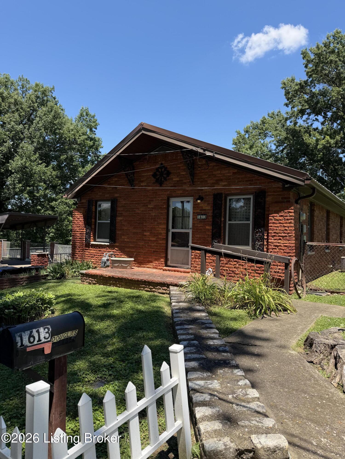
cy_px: 230
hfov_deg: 56.8
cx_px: 172
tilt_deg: -1.5
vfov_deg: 71.6
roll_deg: -0.8
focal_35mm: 24
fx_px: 319
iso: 80
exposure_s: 1/2110
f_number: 1.78
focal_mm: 6.76
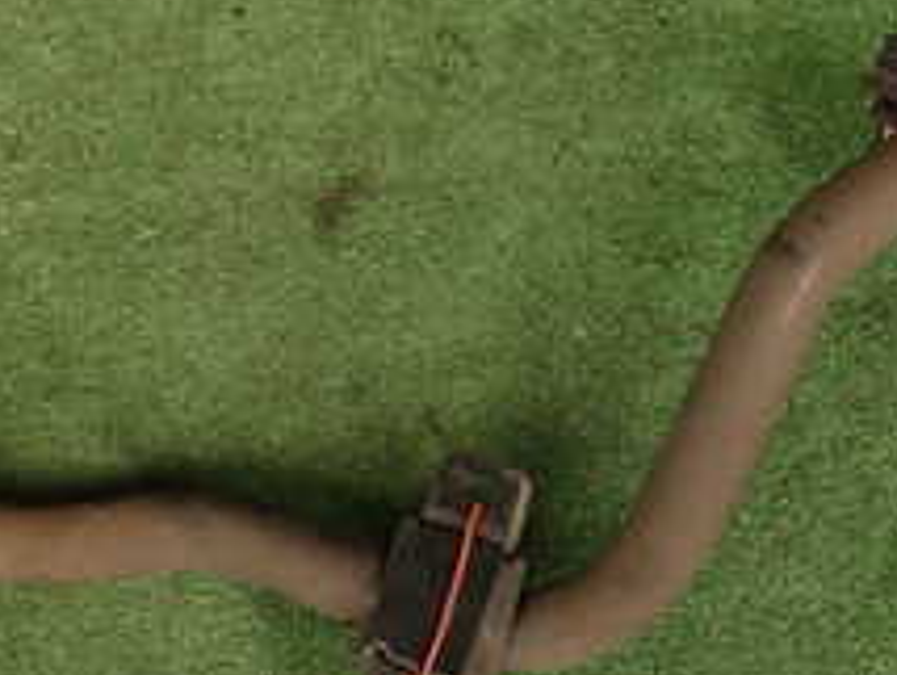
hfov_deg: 26.5
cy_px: 71
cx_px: 34
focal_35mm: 70
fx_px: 1816
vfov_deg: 20.6
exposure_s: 1/200
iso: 100
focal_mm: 4.5
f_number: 2.8
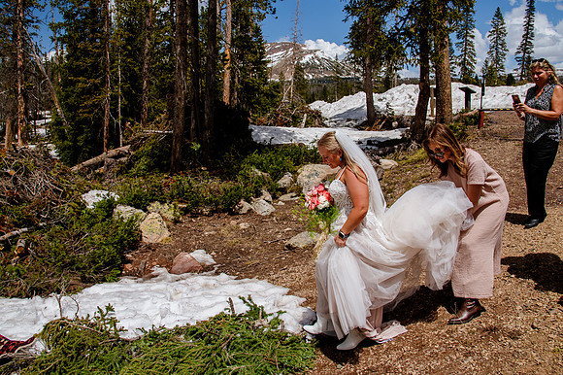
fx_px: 447
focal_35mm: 29
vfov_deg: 45.4
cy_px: 166
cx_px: 269
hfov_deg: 64.3
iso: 200
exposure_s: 1/640
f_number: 8
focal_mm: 24
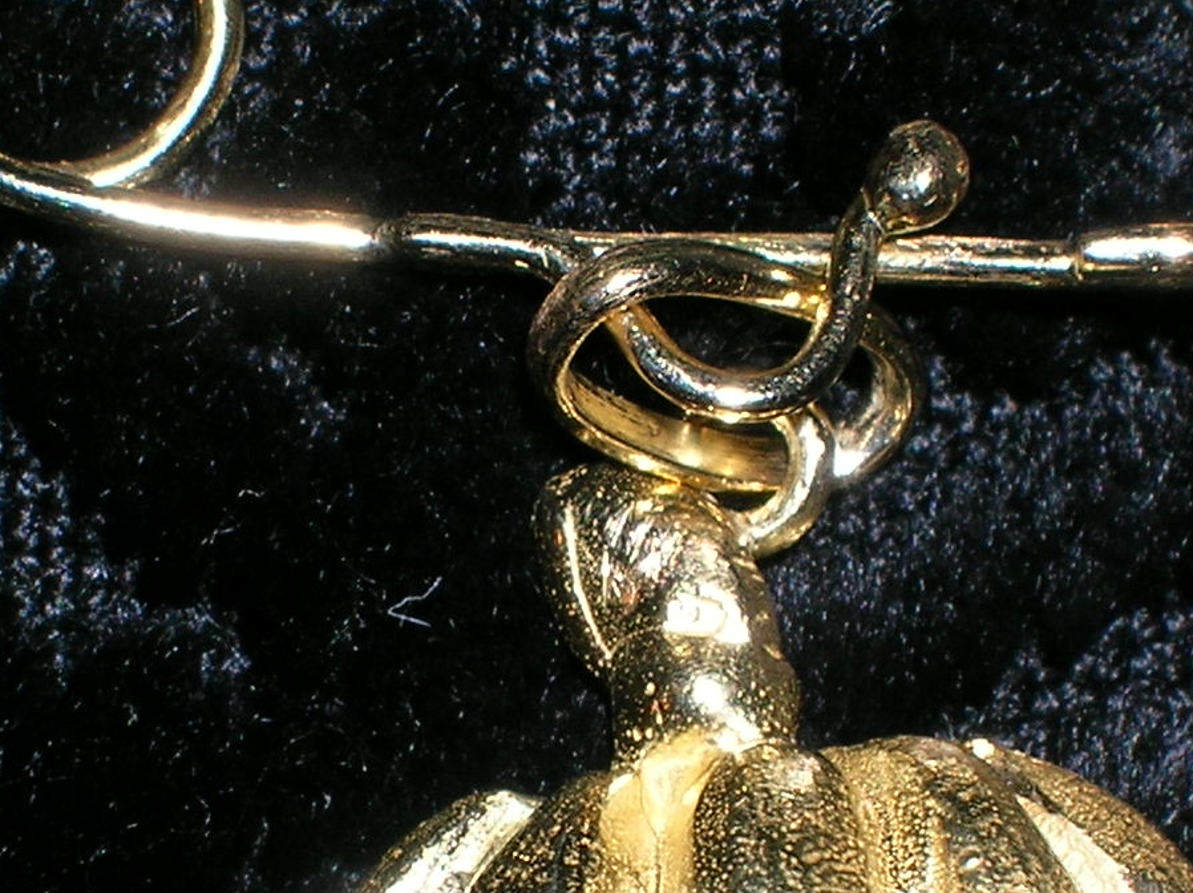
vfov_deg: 6.8
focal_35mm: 219
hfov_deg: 9.0
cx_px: 469
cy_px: 738
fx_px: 7542
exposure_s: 1/60.1
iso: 50
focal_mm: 14.3
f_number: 7.4
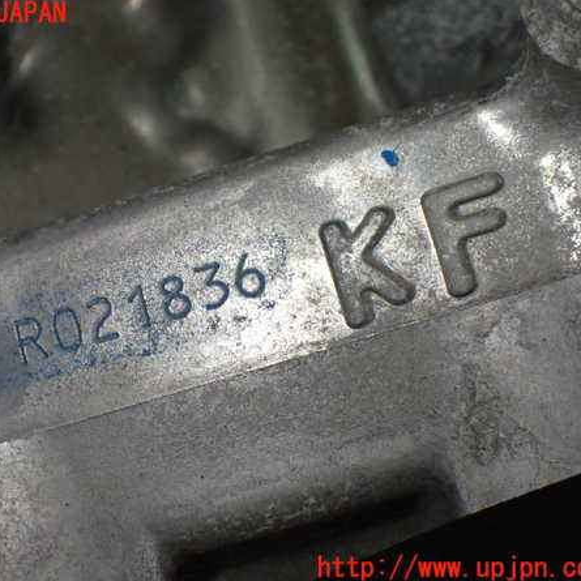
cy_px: 291
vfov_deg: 30.6
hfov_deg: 30.4
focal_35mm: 56
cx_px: 221
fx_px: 1063
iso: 640
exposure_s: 1/200
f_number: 3.1
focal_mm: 8.4
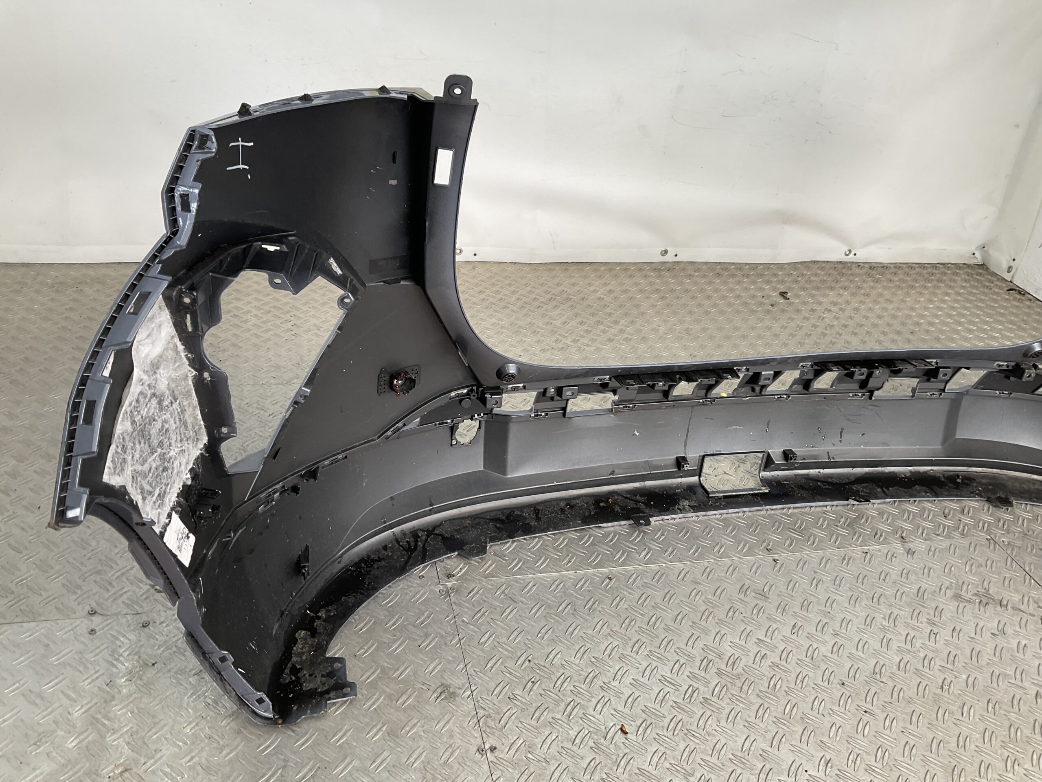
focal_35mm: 29
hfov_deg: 61.7
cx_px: 521
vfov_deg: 48.2
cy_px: 391
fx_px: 873
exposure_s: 1/158
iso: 16
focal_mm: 3
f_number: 1.8
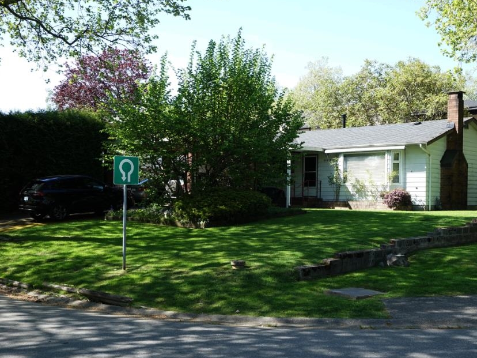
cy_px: 196
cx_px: 249
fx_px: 620
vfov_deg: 32.2
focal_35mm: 45
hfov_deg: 42.1
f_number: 9
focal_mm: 31
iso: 320
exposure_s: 1/100
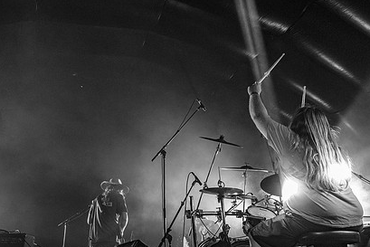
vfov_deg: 38.9
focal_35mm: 34
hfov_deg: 55.3
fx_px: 350
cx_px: 145
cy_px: 137
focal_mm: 24
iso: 3200
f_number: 4
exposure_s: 1/160
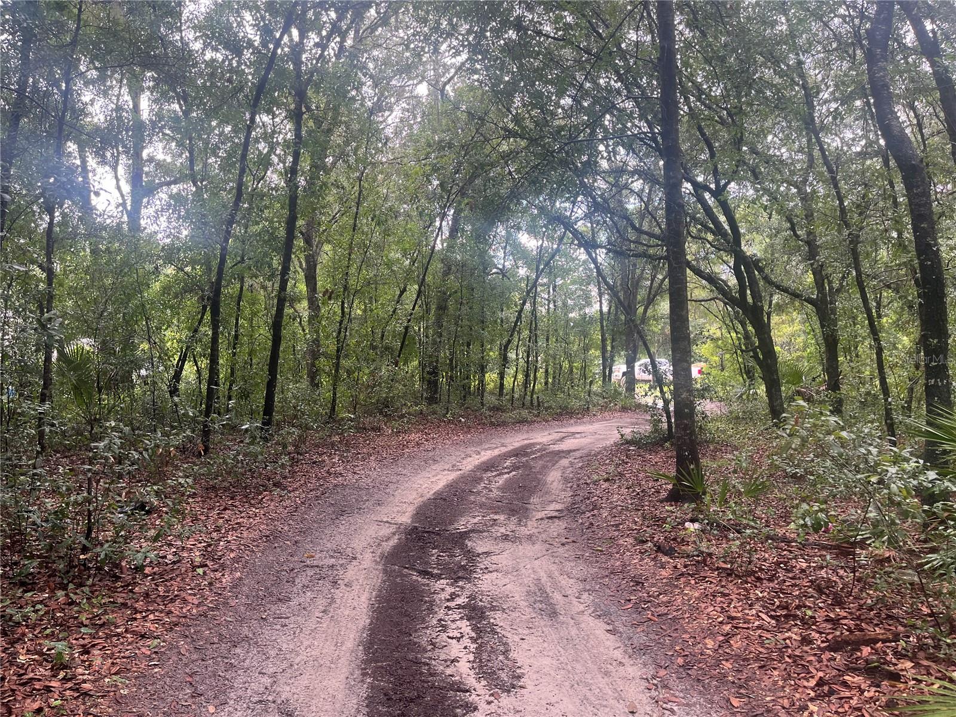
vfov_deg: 53.1
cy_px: 358
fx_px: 718
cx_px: 478
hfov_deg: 67.3
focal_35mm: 26
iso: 50
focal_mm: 5.1
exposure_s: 1/124
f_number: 1.6
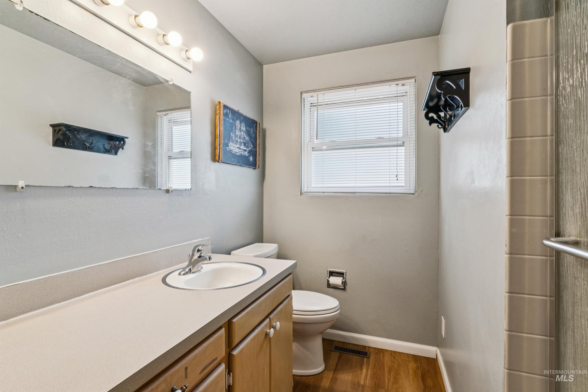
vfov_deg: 70.4
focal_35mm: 17
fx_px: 278
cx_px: 294
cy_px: 196
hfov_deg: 93.3
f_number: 16
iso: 400
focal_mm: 17
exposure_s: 1/6
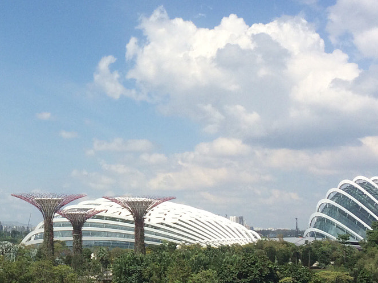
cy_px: 105
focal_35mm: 70
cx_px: 33
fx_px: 764
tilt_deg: +7.8
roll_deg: -0.3
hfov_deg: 26.8
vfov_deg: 21.0
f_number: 2.2
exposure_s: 1/3731
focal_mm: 4.15
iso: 32
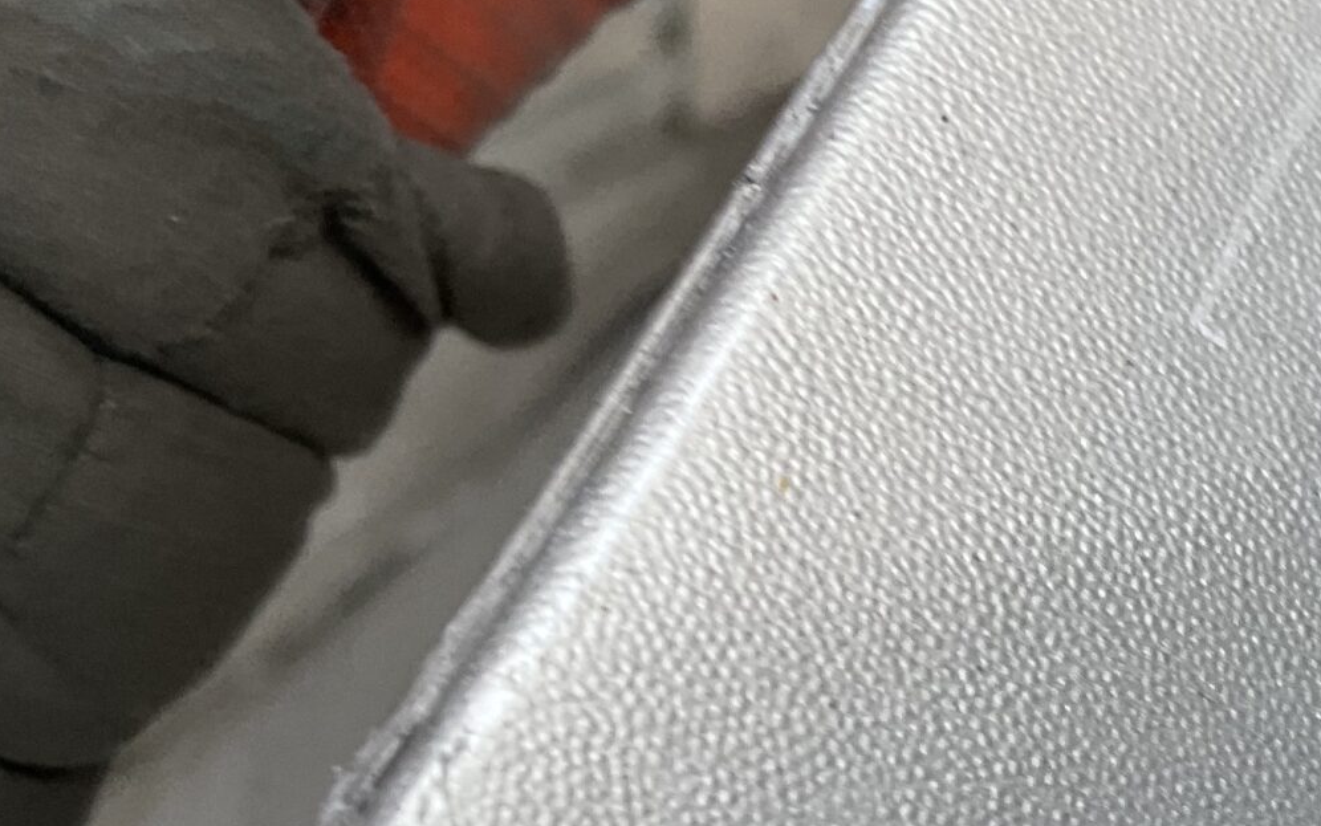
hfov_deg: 24.6
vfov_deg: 16.3
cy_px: 754
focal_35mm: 79
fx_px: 2845
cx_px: 1394
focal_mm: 3
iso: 50
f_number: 1.8
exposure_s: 1/50
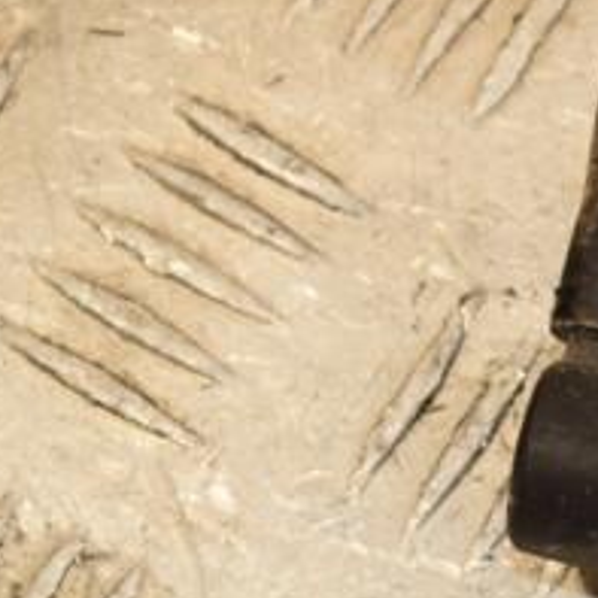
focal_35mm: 291
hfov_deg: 6.0
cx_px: 841
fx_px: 5693
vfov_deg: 6.0
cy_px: 495
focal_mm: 75
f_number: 9
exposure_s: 1/200
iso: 800
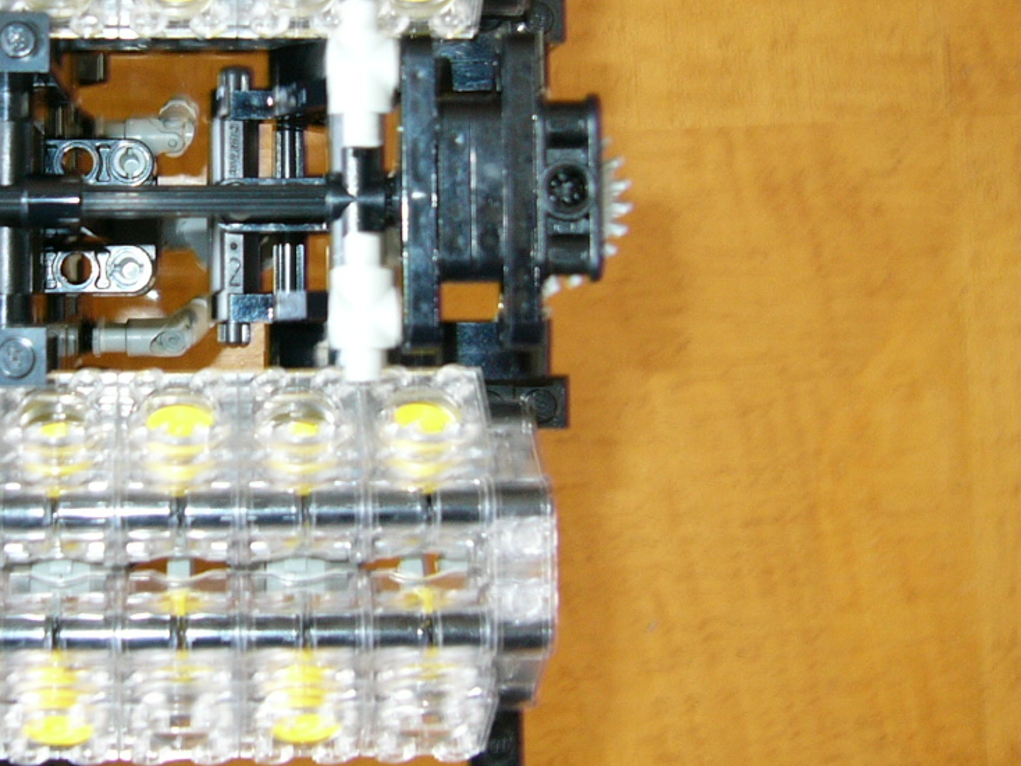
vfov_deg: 23.9
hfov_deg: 31.1
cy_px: 221
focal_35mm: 61
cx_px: 259
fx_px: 1800
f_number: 2.8
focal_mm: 5.8
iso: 100
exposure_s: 1/2
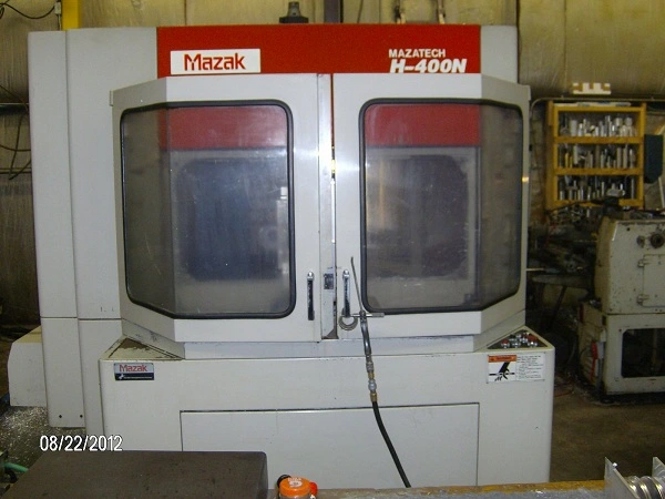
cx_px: 332
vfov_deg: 39.7
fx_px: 692
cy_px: 250
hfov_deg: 51.4
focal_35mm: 36
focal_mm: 6
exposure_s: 1/60
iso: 200
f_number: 2.8
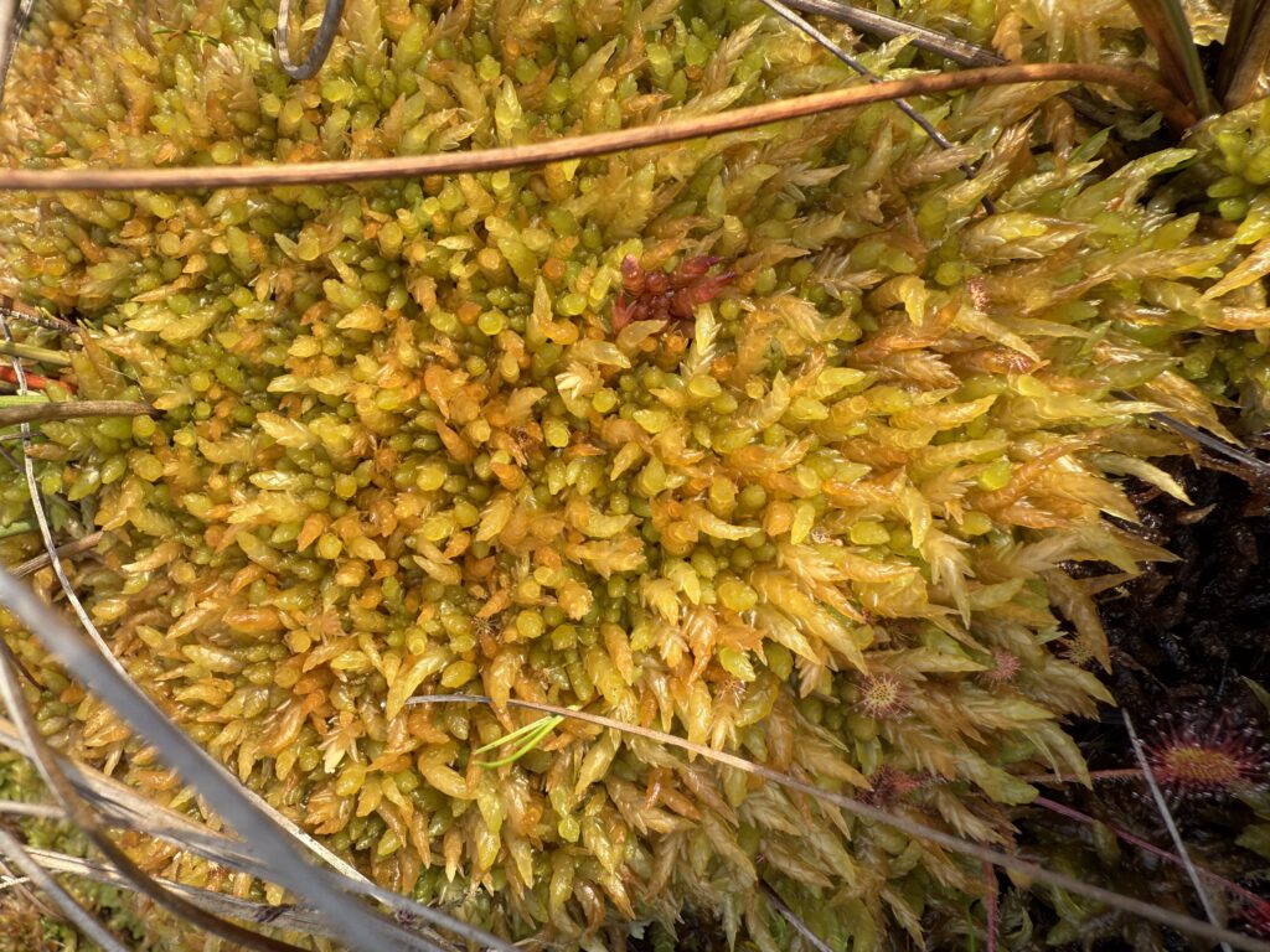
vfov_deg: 56.8
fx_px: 881
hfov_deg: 71.6
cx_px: 635
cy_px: 476
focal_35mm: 24
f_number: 2.2
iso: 40
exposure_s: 1/267
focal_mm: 2.22
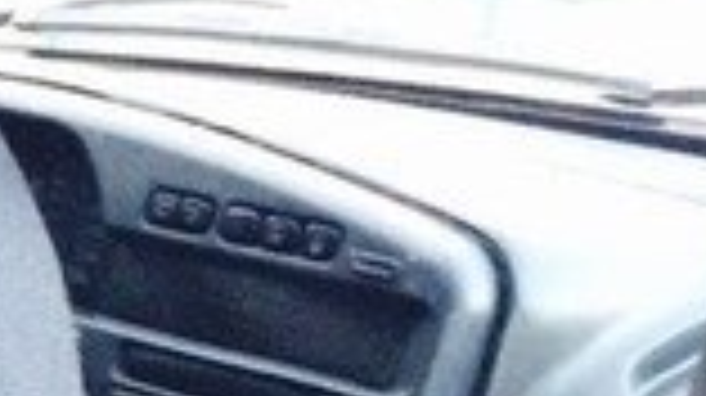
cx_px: -490
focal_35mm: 133
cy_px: 974
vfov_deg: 8.3
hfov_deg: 14.5
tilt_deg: -26.8
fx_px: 2488
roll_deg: -2.6
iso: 320
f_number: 2.2
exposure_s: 1/17
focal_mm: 4.15
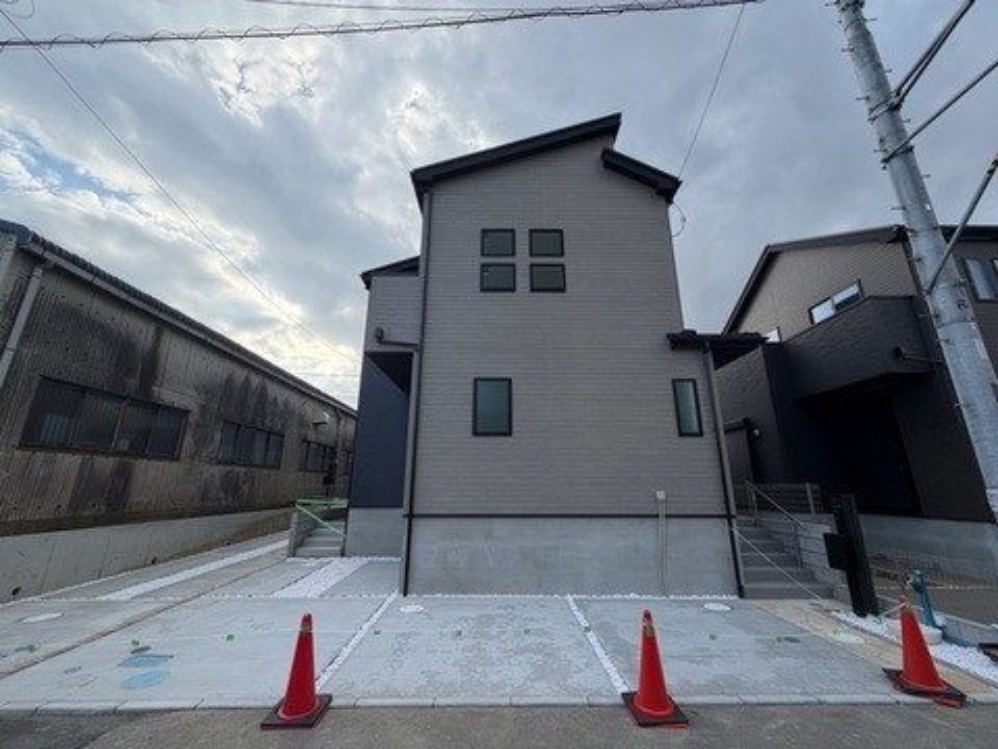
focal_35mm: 14
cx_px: 499
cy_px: 374
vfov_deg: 85.7
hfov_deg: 102.1
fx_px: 404
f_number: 2.2
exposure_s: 1/760
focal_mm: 2.22
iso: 40
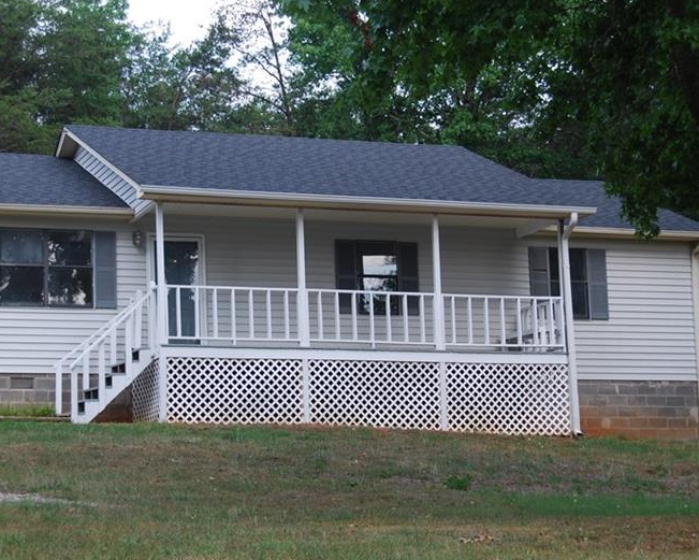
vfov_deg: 16.5
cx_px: 331
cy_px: 274
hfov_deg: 20.6
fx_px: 1924
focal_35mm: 93
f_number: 5.6
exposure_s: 1/125
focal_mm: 42
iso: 140
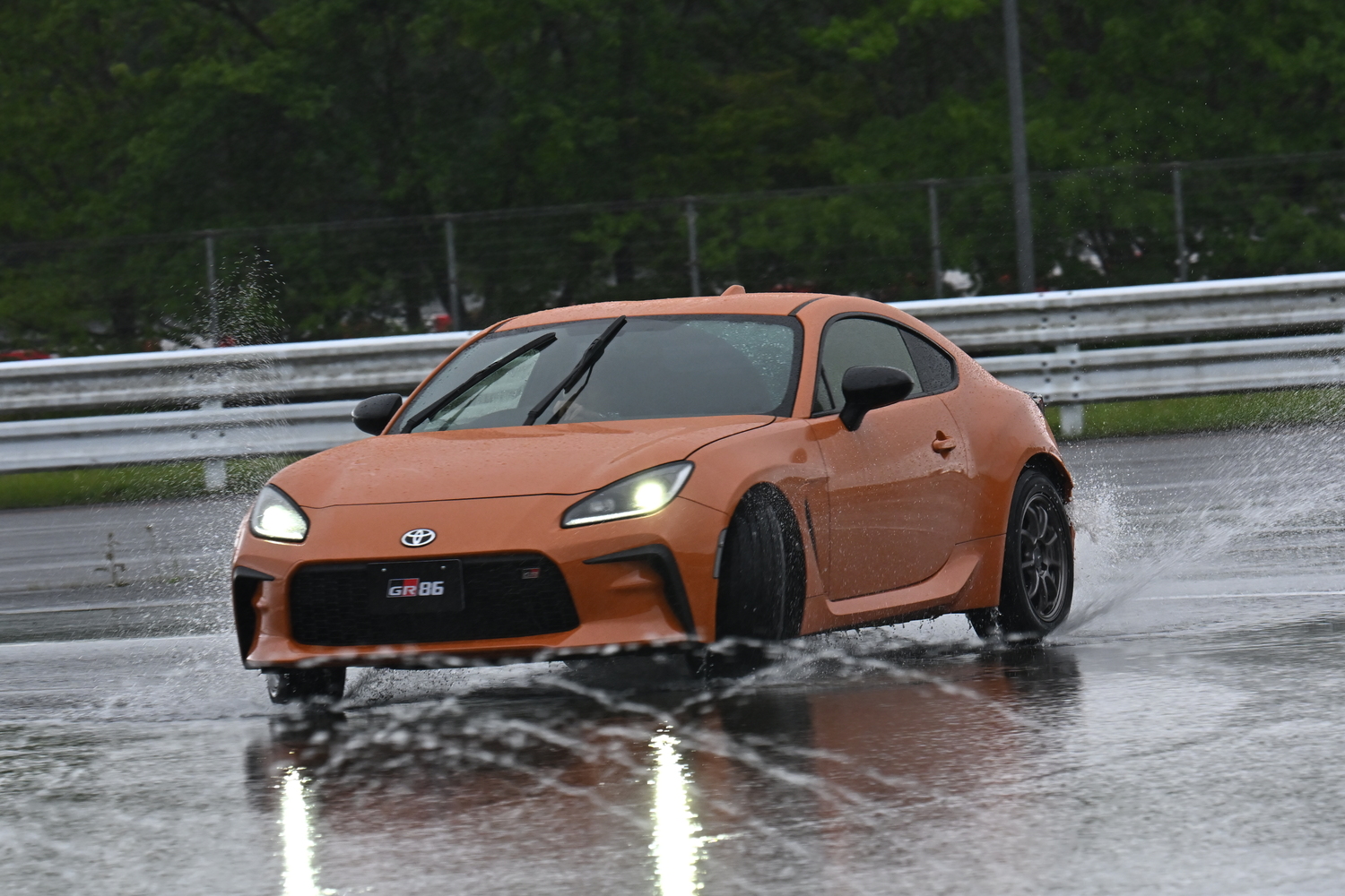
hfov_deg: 5.5
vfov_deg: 3.7
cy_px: 448
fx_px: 14009
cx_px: 672
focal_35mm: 375
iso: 1000
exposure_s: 1/250
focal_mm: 250
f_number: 10
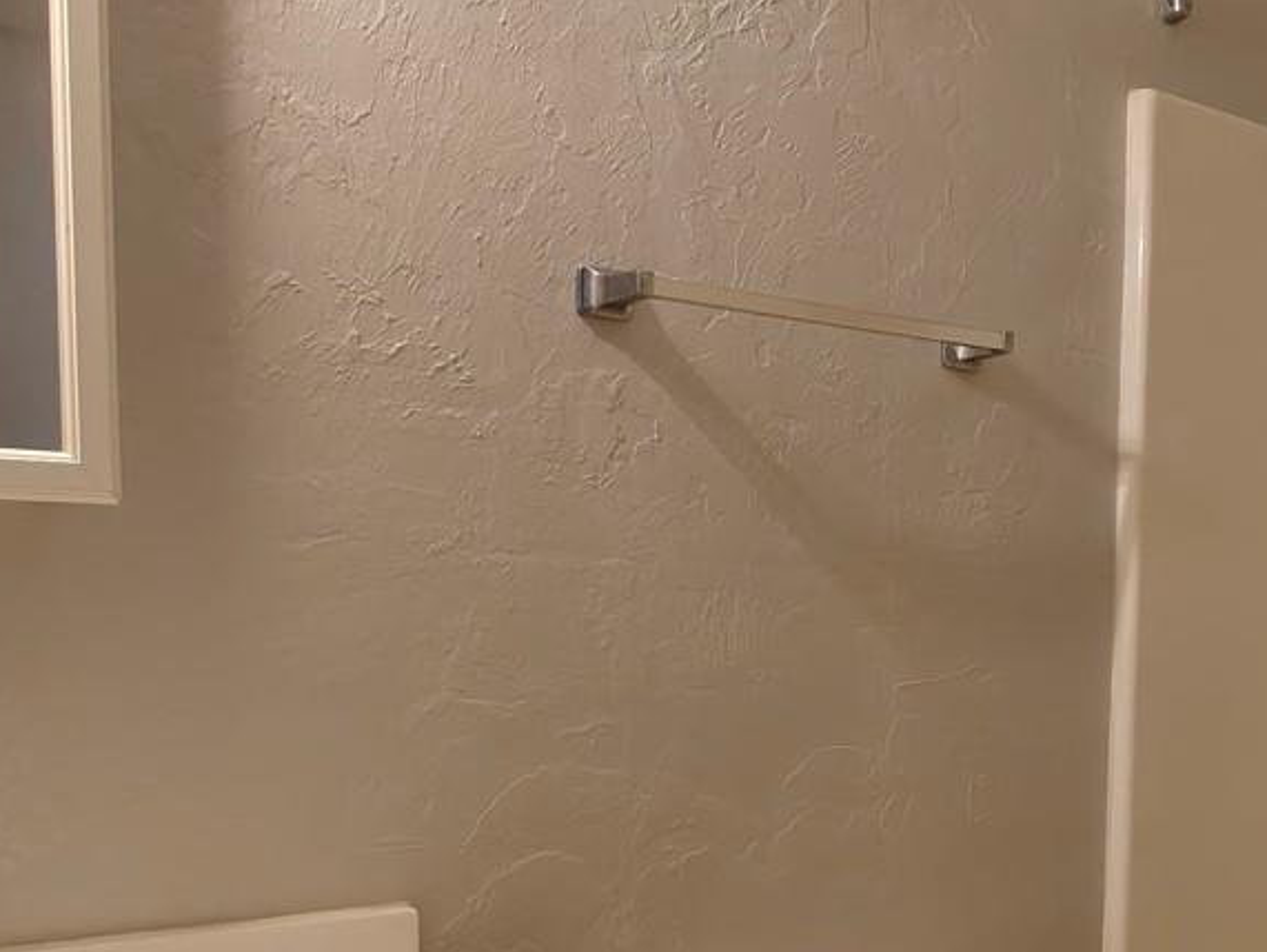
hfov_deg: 43.4
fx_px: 1538
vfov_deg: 33.6
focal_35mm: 42
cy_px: 721
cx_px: 939
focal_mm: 2.3
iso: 640
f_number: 2
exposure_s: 1/120
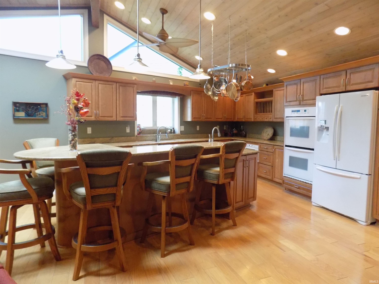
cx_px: 190
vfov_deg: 58.9
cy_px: 142
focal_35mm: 23
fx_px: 252
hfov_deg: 73.9
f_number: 3.1
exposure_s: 1/25
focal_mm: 4
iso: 400
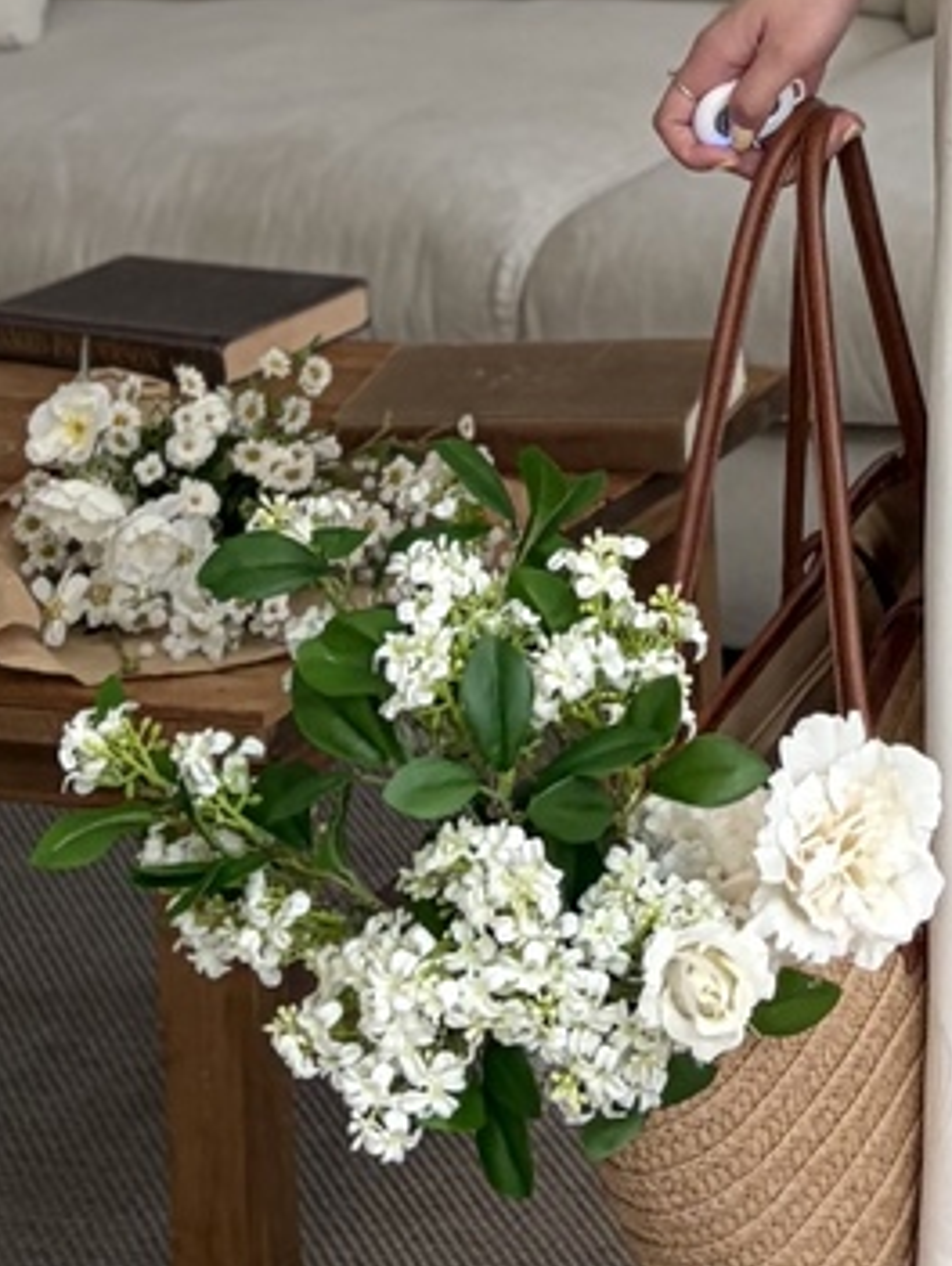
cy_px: 332
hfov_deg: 19.1
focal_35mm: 74
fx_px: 2709
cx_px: 1071
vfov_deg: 26.0
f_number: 1.6
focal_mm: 5.96
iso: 64
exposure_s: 1/122
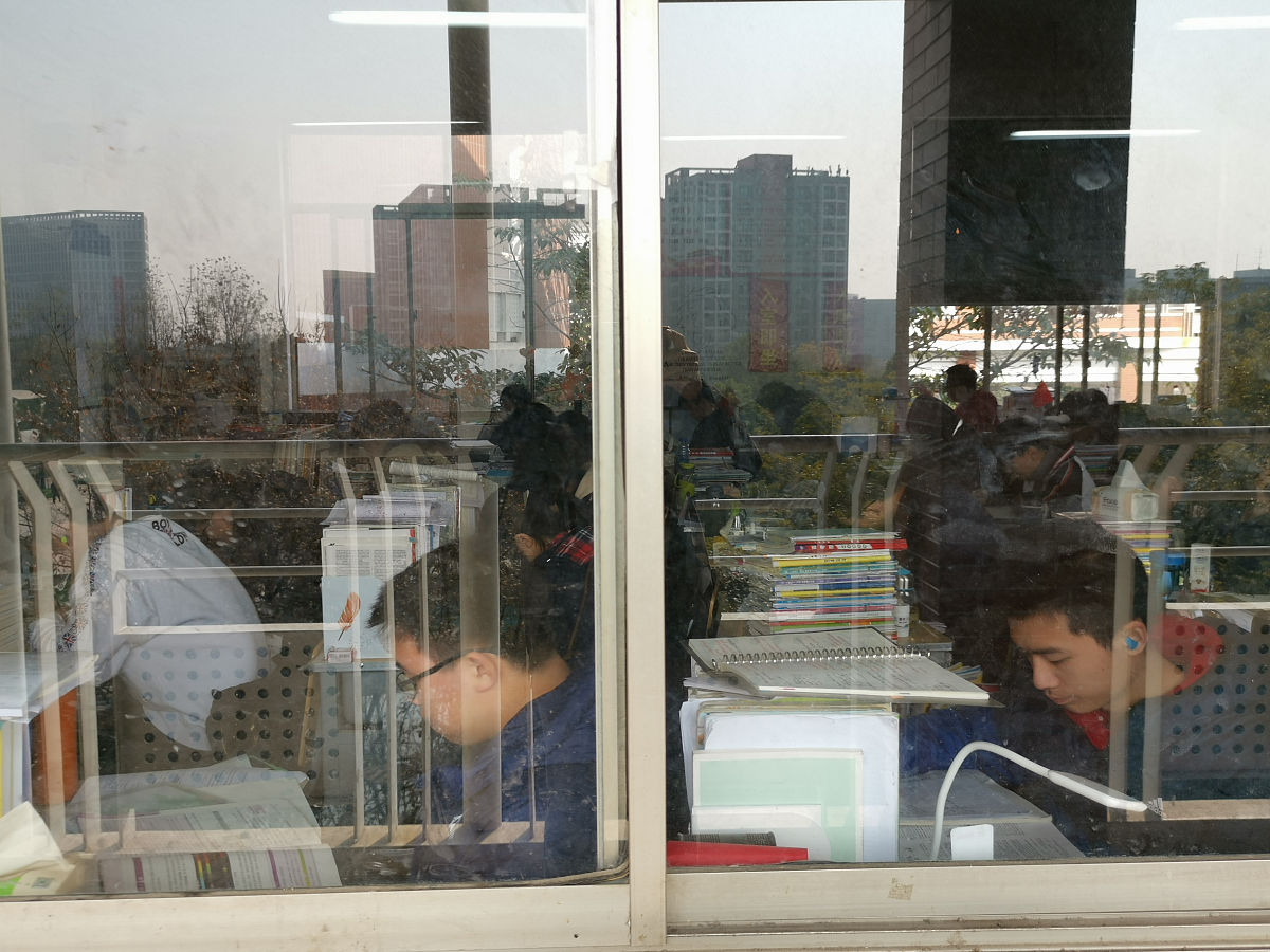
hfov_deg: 55.4
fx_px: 1211
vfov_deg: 42.9
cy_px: 476
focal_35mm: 33
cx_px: 635
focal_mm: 5.58
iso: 50
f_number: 1.8
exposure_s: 1/412
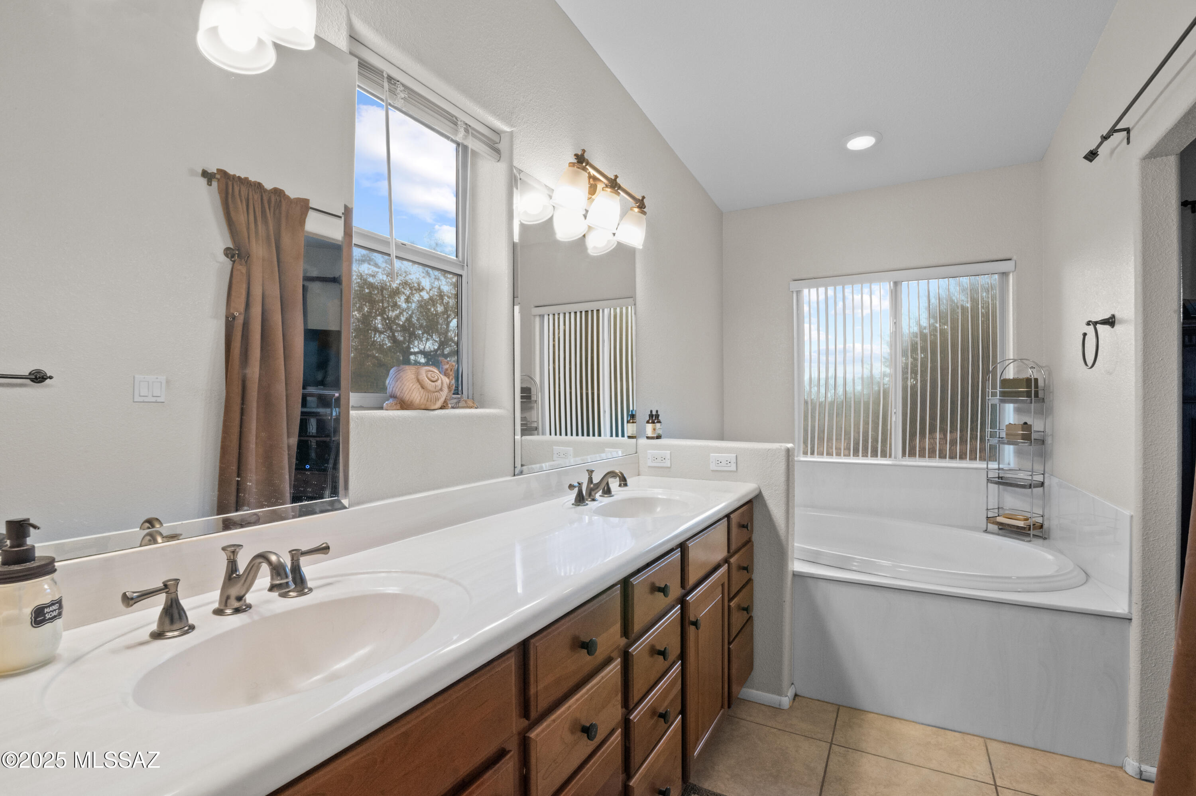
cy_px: 398
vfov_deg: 73.7
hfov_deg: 96.8
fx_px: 531
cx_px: 598
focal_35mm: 16
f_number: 22
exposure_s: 1/10
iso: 1600
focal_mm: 16
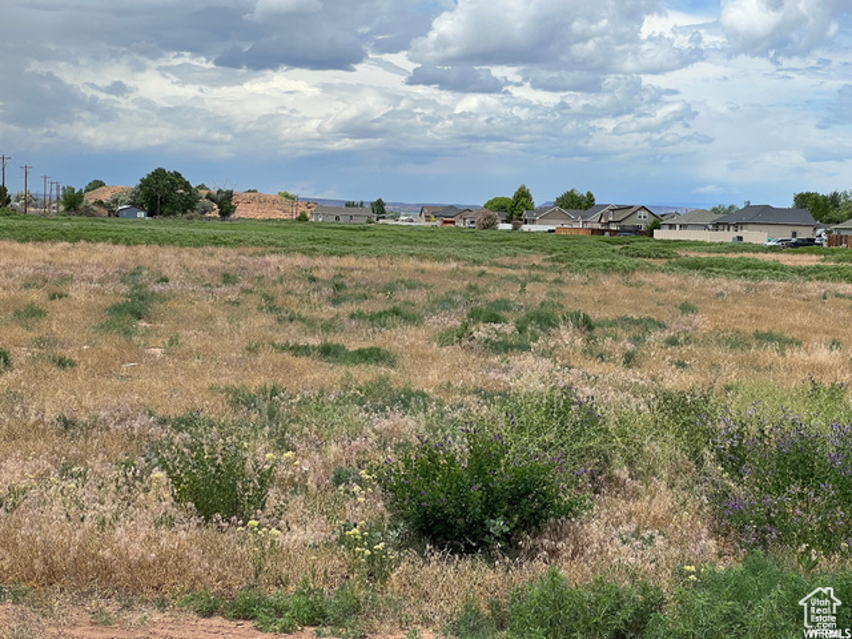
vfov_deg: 19.1
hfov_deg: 25.3
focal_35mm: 77
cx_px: 426
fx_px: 1895
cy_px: 320
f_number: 2.8
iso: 32
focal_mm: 9
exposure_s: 1/943
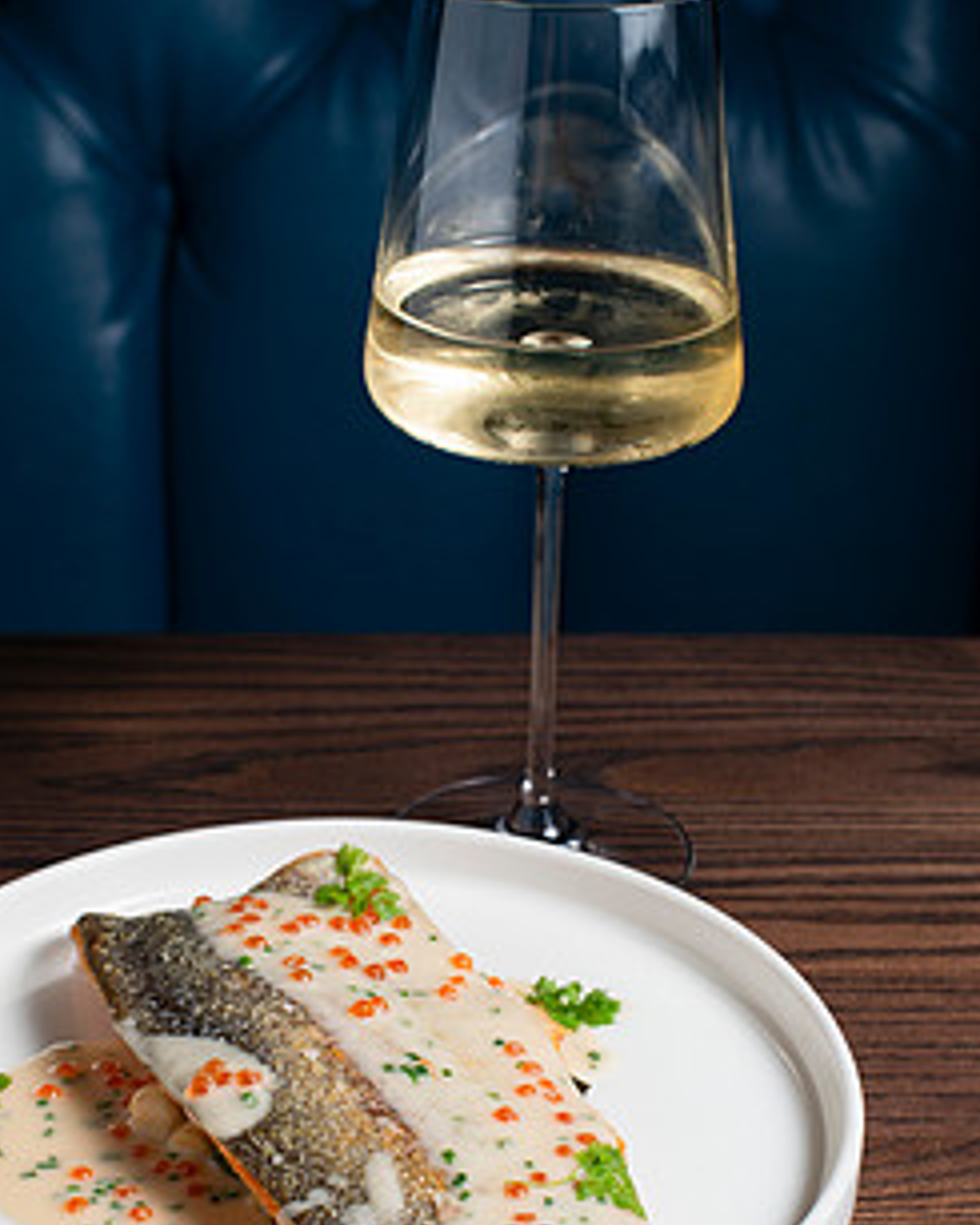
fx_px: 2500
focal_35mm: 69
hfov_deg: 22.2
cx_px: 432
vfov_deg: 27.3
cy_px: 853
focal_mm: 50
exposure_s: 1/200
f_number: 8
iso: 200
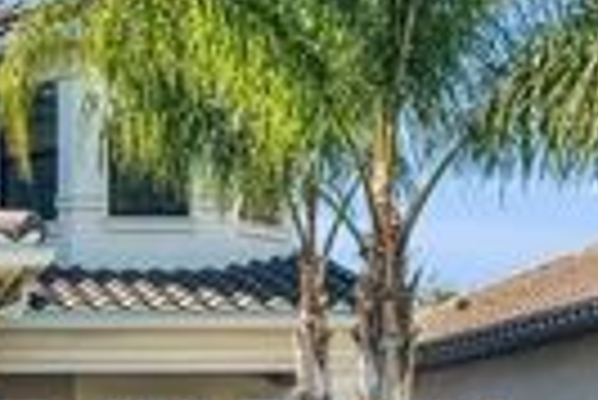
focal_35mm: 109
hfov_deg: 17.6
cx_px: -162
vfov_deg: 12.3
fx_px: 1813
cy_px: 497
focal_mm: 29
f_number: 9
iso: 200
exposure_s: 1/320
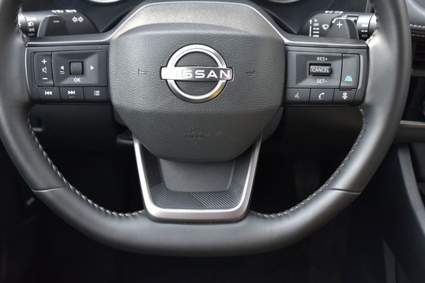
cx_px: 212
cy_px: 142
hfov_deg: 28.1
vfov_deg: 18.9
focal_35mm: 72
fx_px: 850
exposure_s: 1/40
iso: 400
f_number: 7.1
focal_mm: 48
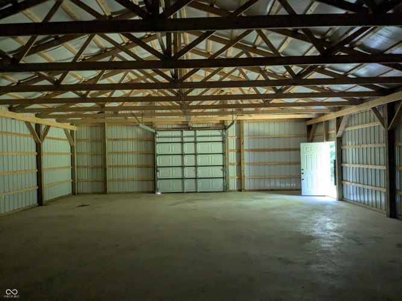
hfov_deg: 65.3
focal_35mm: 27
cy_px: 150
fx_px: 313
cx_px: 201
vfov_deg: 51.3
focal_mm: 4.38
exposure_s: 1/120
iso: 350
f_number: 1.73
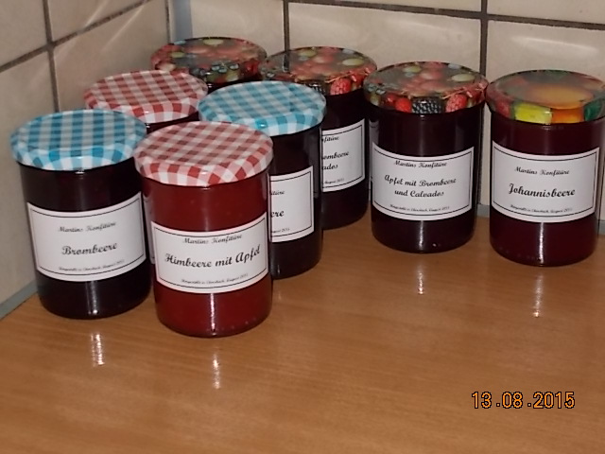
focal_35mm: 76
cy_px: 227
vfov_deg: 19.4
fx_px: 1328
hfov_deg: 25.7
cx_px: 302
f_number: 5.8
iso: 200
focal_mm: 13.5
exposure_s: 1/60
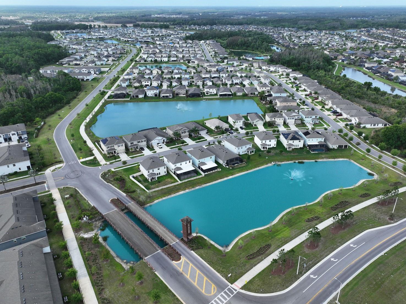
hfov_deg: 67.3
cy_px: 162
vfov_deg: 53.0
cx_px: 216
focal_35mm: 26
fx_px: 305
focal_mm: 12.29
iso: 100
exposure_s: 1/240
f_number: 3.2
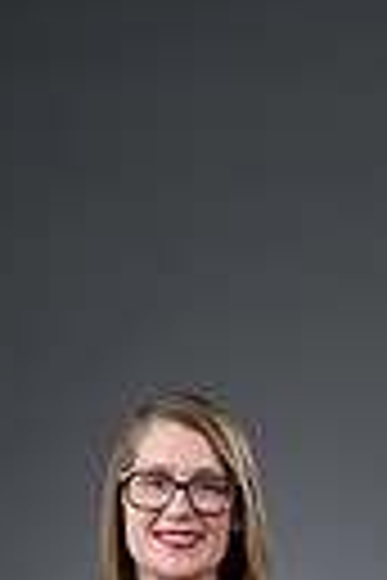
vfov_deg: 7.2
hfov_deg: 4.9
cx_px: 184
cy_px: 962
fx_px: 4515
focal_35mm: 280
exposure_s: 1/250
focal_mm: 80
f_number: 5.6
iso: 160
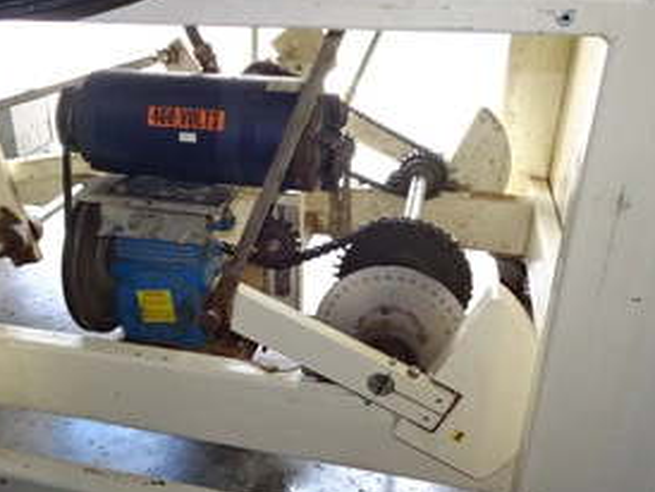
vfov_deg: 40.8
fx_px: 663
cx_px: 263
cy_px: 253
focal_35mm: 35
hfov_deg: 52.2
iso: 80
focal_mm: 4.1
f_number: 3.5
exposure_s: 1/30
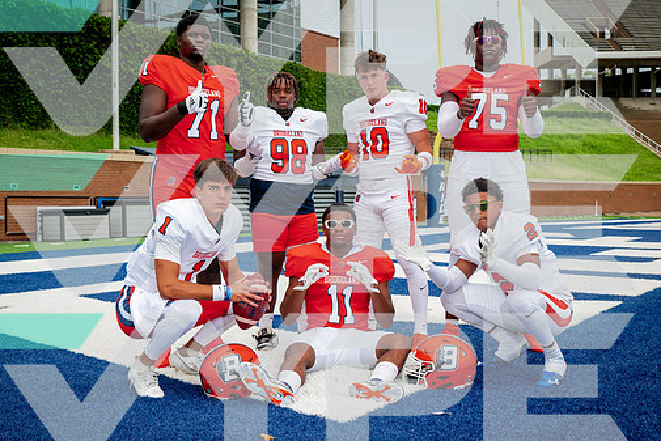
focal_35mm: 49
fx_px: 900
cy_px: 224
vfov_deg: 27.5
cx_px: 305
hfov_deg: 40.3
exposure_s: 1/250
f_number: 7.1
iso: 200
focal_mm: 42
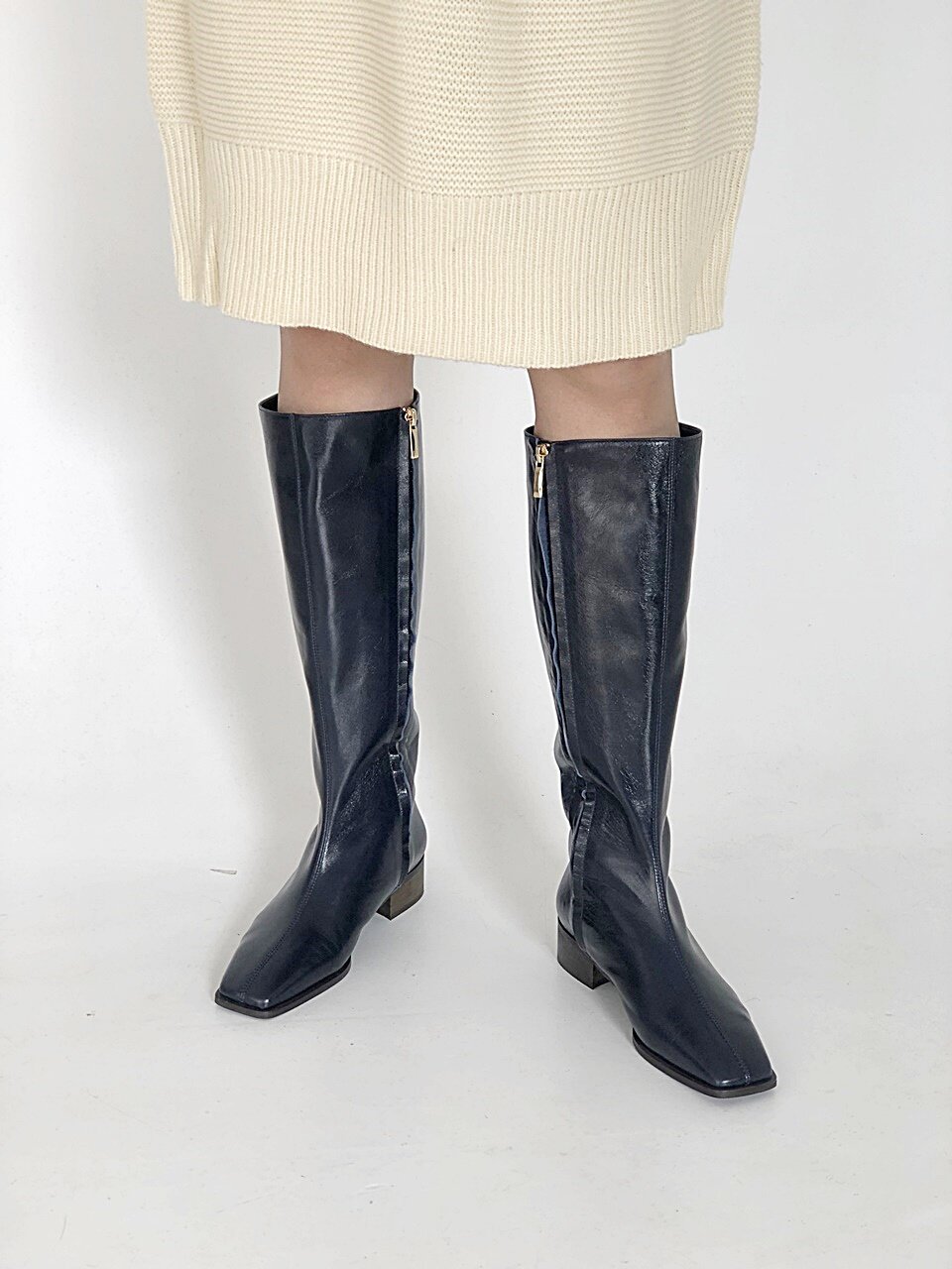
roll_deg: -0.4
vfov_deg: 33.8
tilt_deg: -17.5
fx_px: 2090
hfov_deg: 25.7
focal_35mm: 57
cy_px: 634
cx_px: 476
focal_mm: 6.6
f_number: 2.8
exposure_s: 1/60
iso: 25
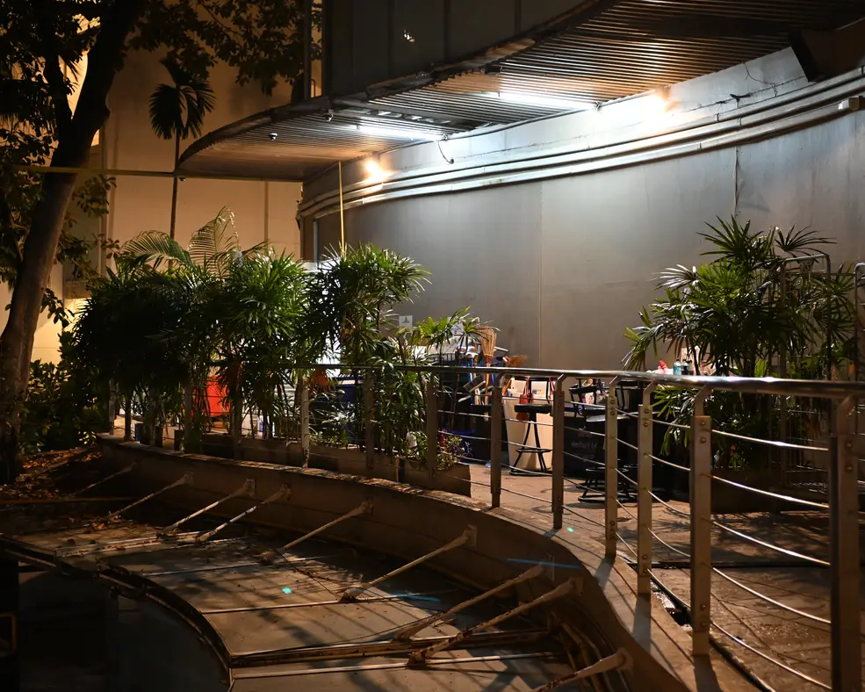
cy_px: 350
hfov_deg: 38.7
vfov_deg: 31.5
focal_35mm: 48
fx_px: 1229
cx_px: 471
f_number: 2.8
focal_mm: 28
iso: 3200
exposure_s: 1/80
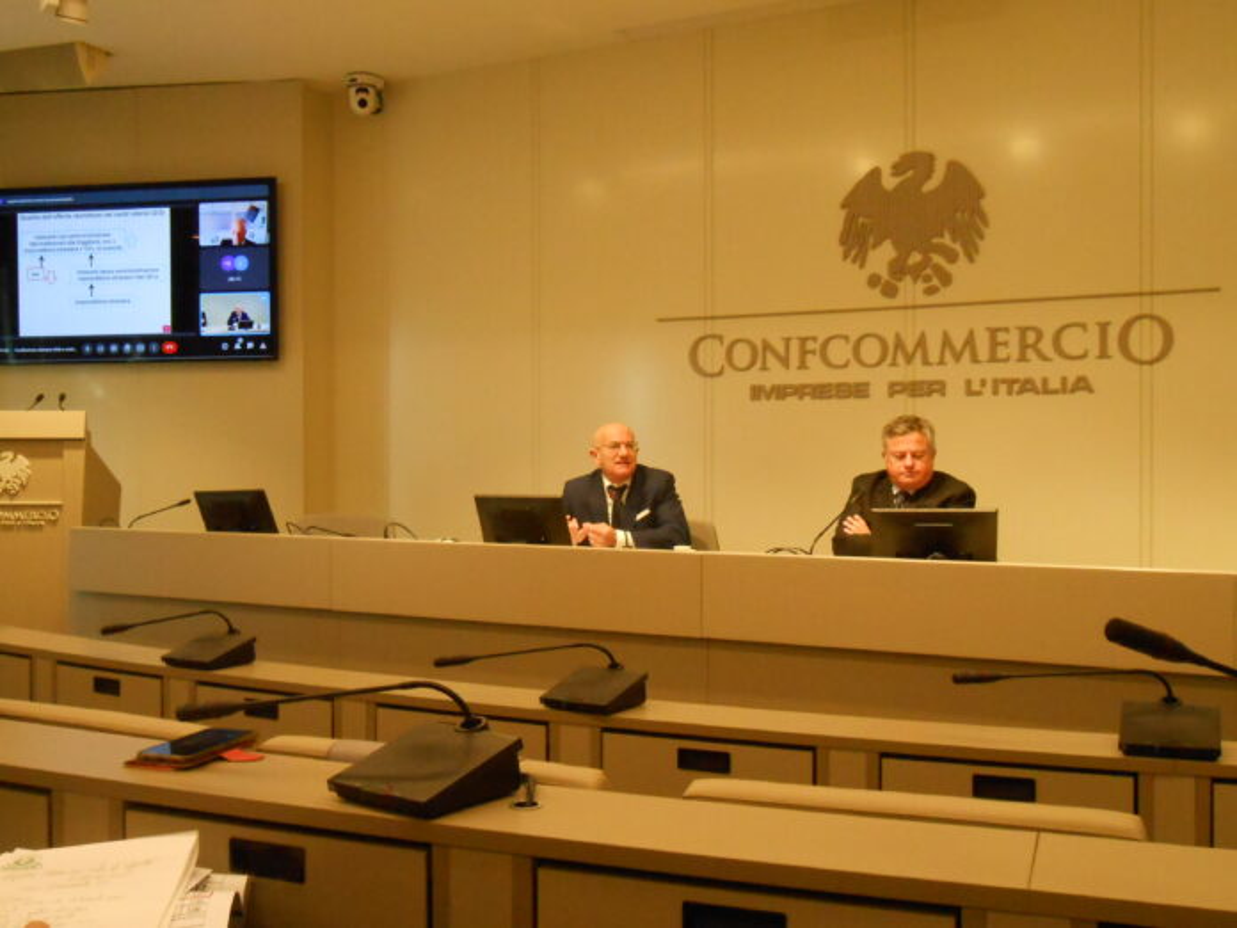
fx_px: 1358
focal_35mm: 38
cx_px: 618
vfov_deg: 37.7
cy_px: 464
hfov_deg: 49.0
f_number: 4.2
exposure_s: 1/100
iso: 800
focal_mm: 6.8
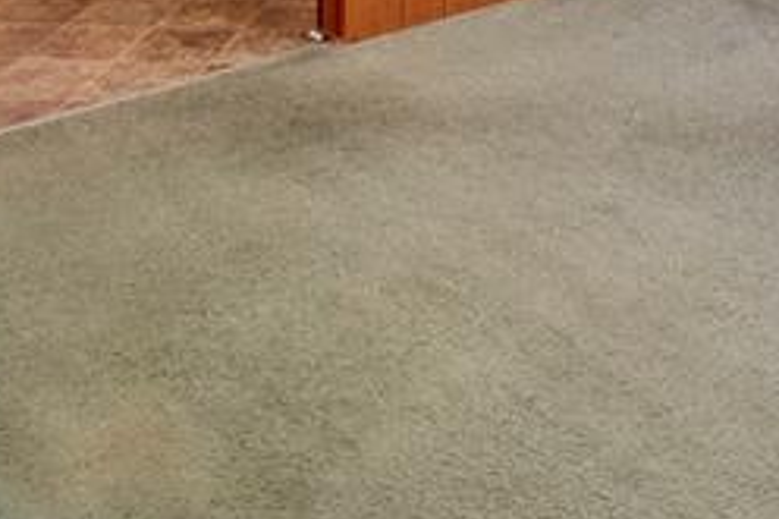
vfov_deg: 17.2
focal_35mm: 62
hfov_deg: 31.6
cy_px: -462
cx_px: 613
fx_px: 1341
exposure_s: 1/250
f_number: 6.4
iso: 500
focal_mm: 10
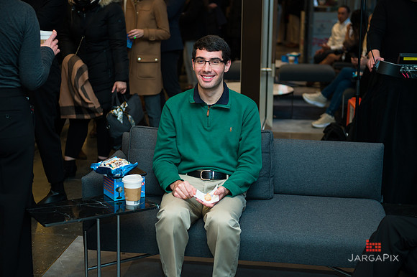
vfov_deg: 21.9
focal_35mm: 62
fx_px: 718
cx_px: 208
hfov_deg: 32.4
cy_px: 138
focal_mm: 62
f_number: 3.2
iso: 400
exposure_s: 1/200
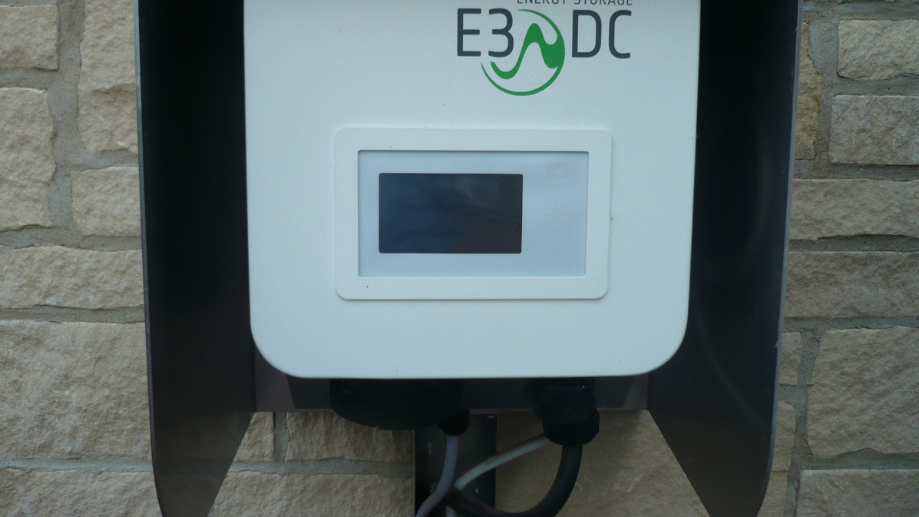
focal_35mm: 39
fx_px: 950
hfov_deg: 51.6
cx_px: 457
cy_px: 170
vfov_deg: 30.2
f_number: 2.8
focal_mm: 5.8
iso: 100
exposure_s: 1/80
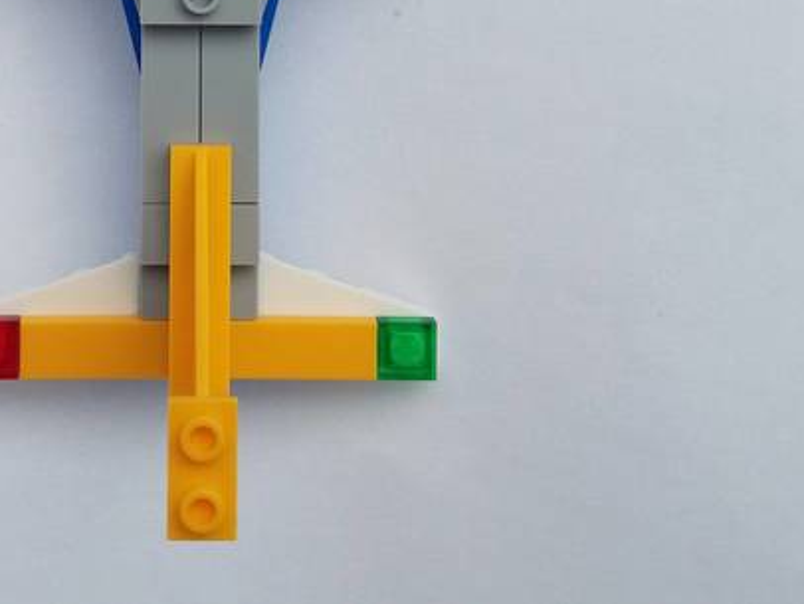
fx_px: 1441
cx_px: 178
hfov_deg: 30.5
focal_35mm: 62
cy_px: -60
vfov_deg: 22.4
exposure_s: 1/1561
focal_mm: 3.7
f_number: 1.9
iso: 64
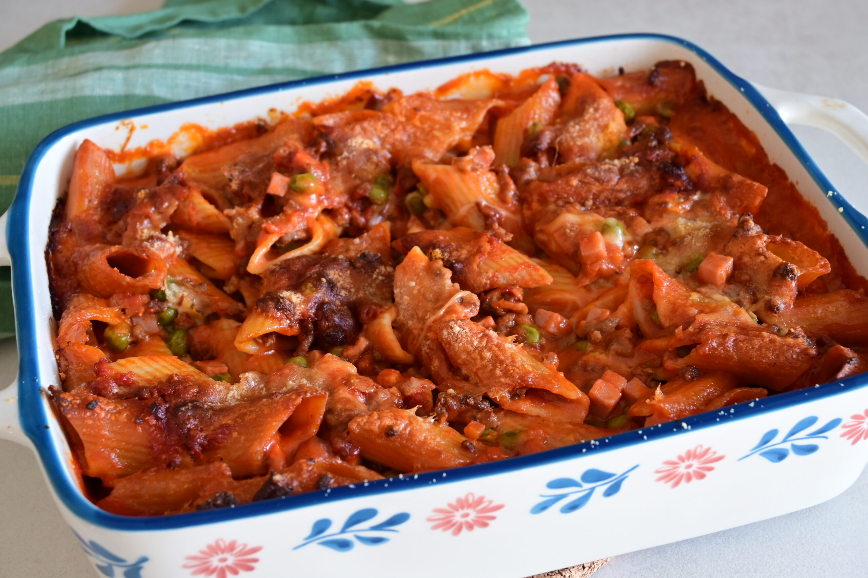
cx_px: 434
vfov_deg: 25.0
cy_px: 289
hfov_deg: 36.9
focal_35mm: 54
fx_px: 1301
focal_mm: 36
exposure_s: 1/5
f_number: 6.3
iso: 200
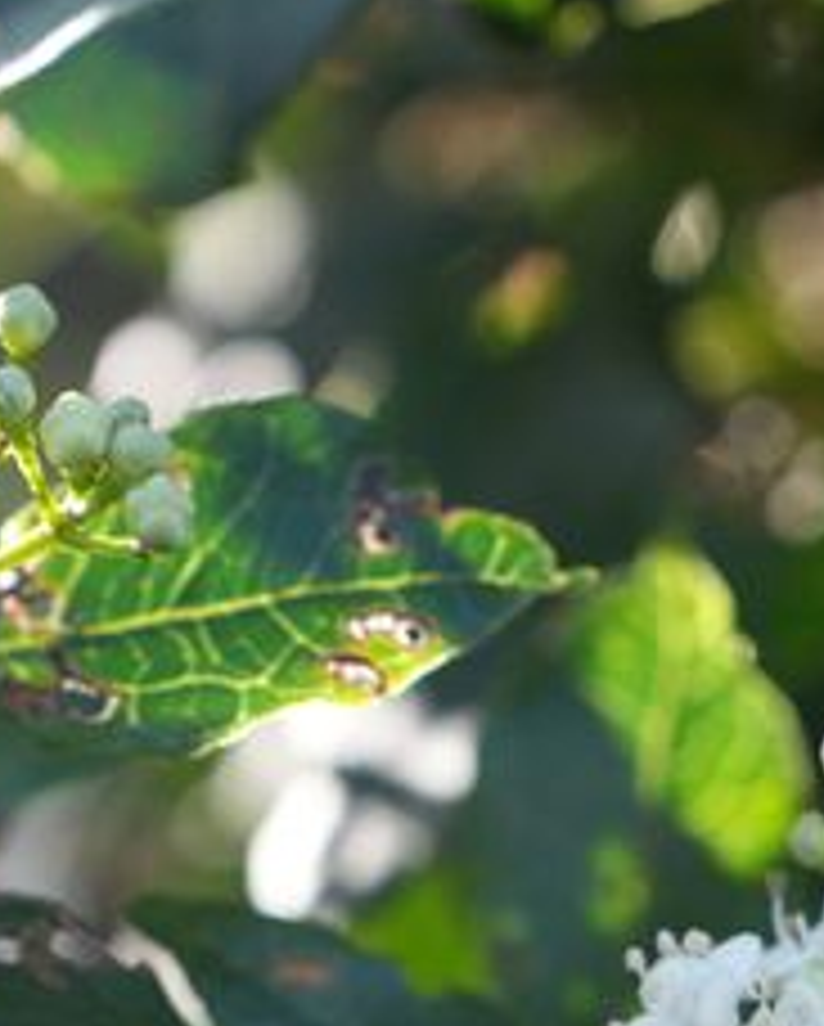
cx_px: 1018
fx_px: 11196
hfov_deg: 4.2
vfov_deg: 5.2
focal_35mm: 368
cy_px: 1258
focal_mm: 70
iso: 160
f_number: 4
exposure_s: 1/160
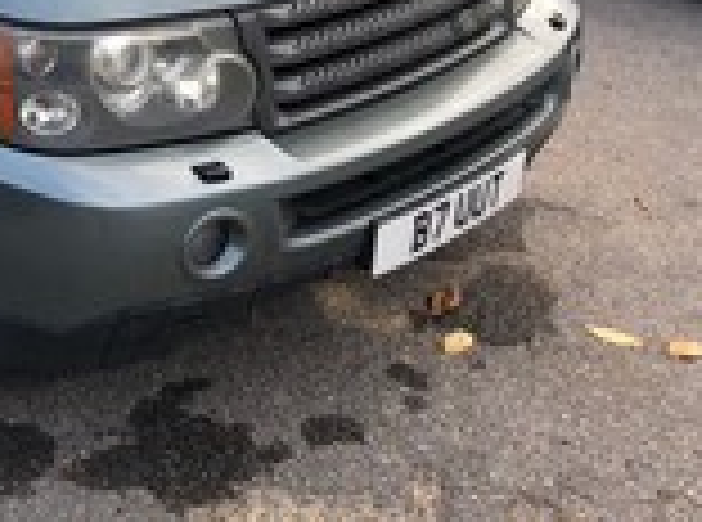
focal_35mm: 63
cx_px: -18
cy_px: -54
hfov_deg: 28.7
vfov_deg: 21.9
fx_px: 1274
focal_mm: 4
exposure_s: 1/154
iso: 20
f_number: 1.8
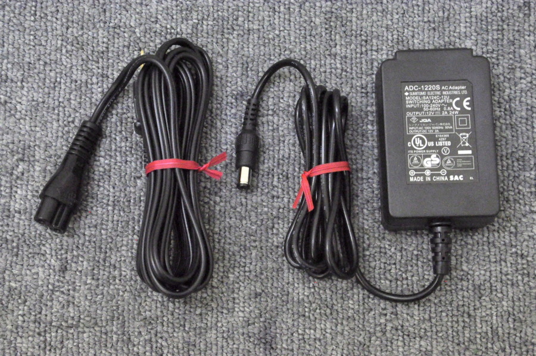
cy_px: 178
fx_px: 1160
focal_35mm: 78
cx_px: 268
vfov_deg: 17.5
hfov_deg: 26.0
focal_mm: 52
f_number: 20
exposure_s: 1/50
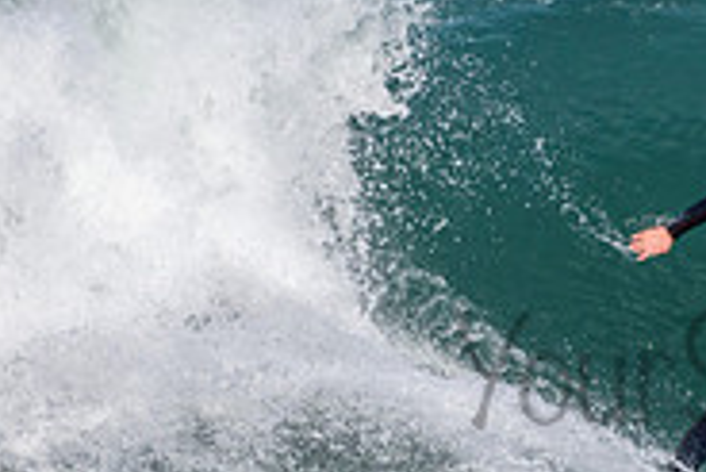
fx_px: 46474
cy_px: 336
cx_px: 852
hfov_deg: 0.9
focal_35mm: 2368
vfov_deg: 0.6
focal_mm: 500
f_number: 5.6
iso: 400
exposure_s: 1/2000
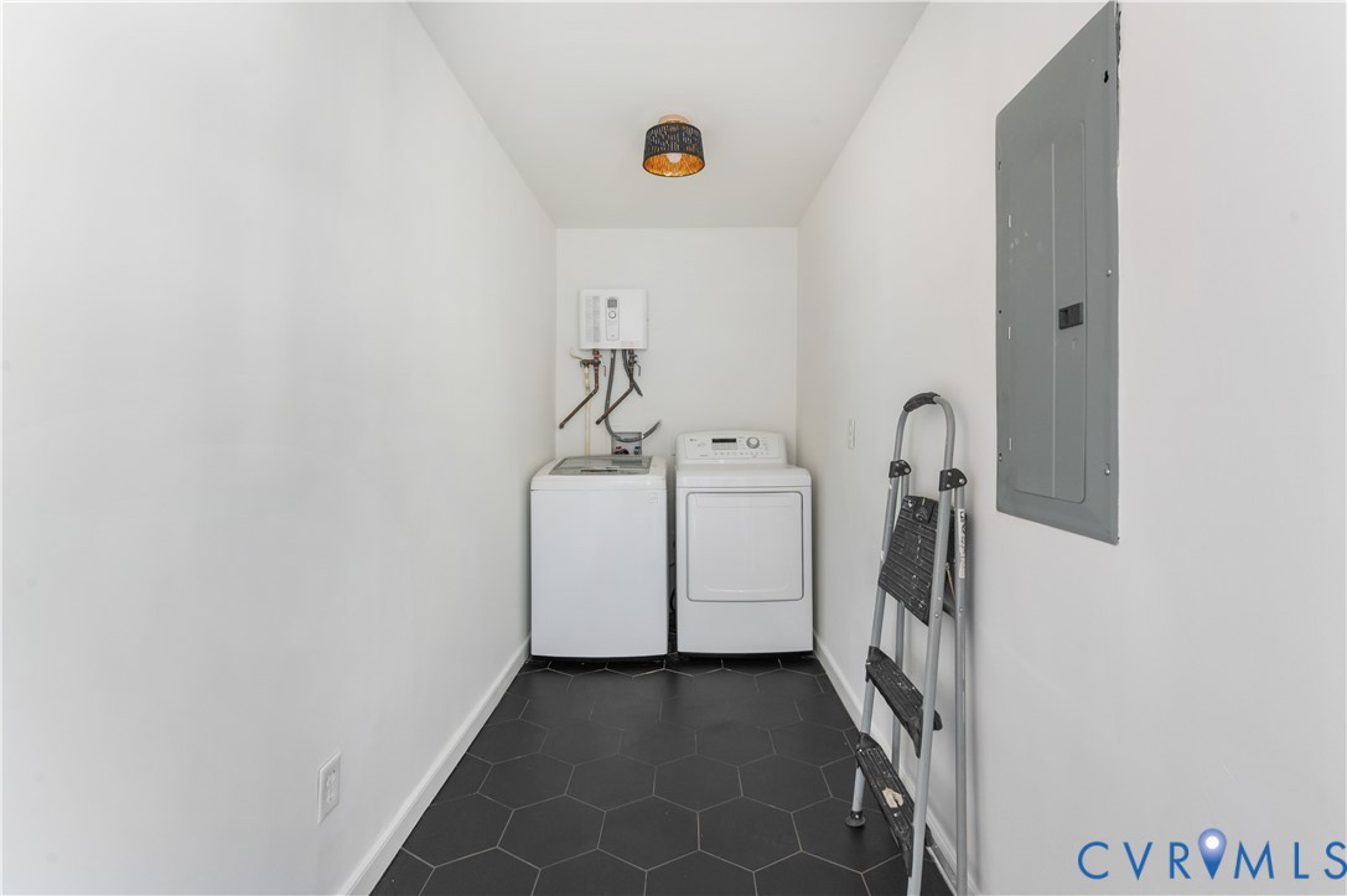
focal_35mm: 16
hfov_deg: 96.8
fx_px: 598
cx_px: 674
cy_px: 448
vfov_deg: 73.7
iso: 1600
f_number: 9
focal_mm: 16
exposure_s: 1/10
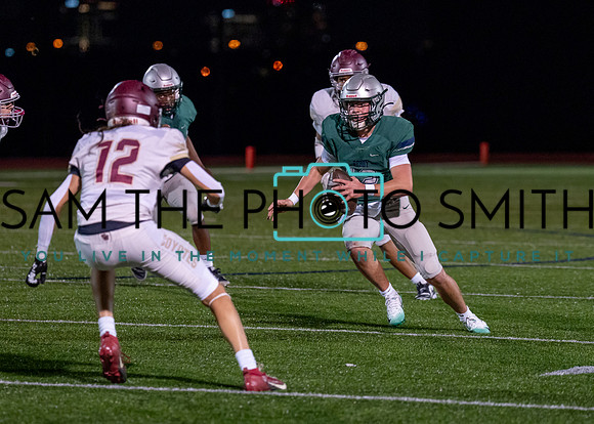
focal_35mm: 271
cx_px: 341
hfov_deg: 7.4
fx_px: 4570
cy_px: 162
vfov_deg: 5.3
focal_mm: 151
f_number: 2.8
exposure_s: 1/1000
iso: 2500
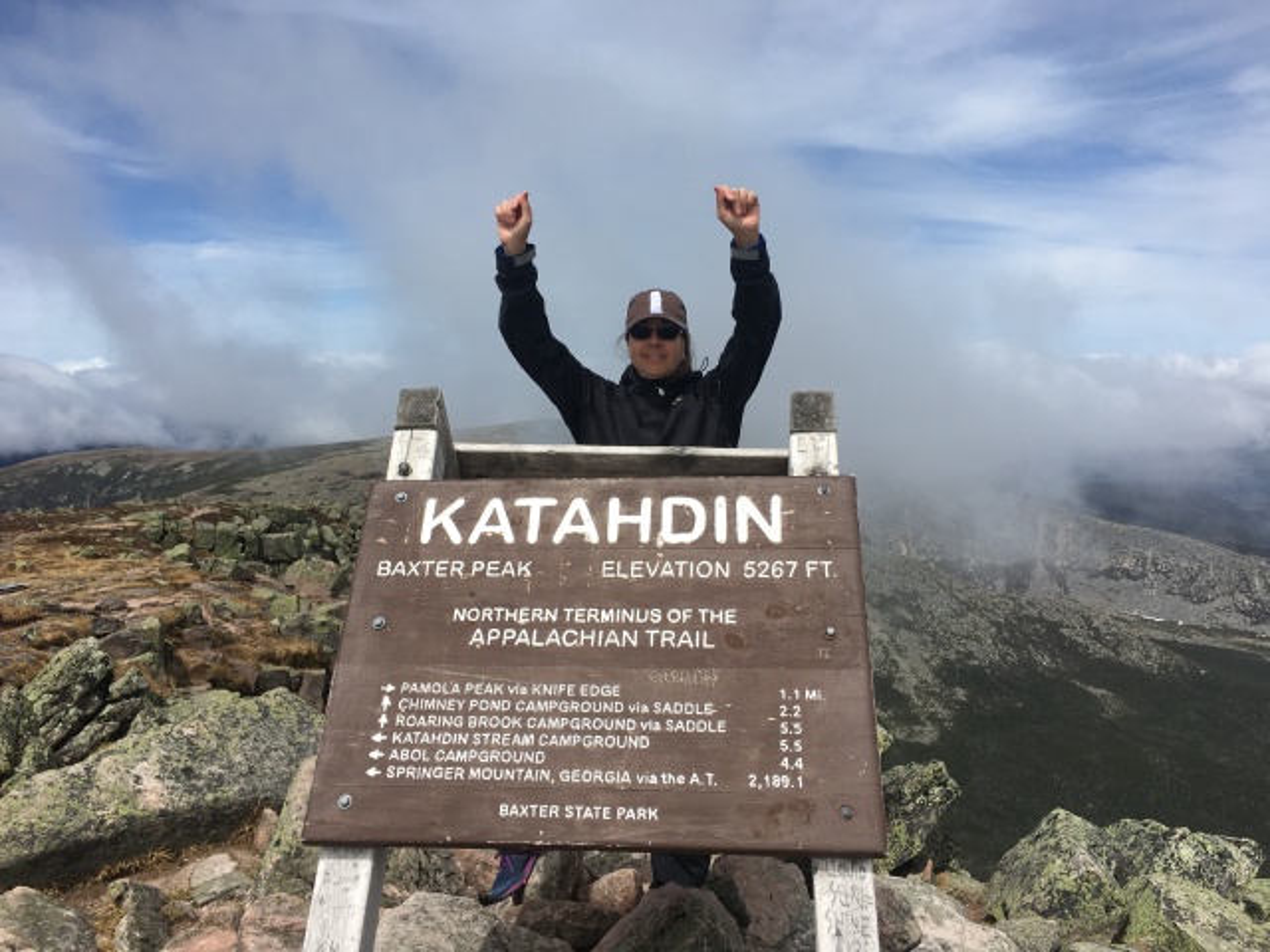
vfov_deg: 48.2
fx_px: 1064
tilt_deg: -6.4
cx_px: 635
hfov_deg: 61.7
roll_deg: +0.3
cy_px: 476
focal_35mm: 29
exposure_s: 1/2653
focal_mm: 4.15
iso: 25
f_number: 2.2
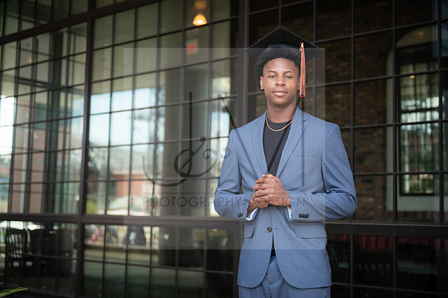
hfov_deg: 38.2
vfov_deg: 26.0
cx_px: 224
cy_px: 149
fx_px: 647
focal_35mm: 52
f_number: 2.8
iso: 250
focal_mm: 52
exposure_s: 1/250
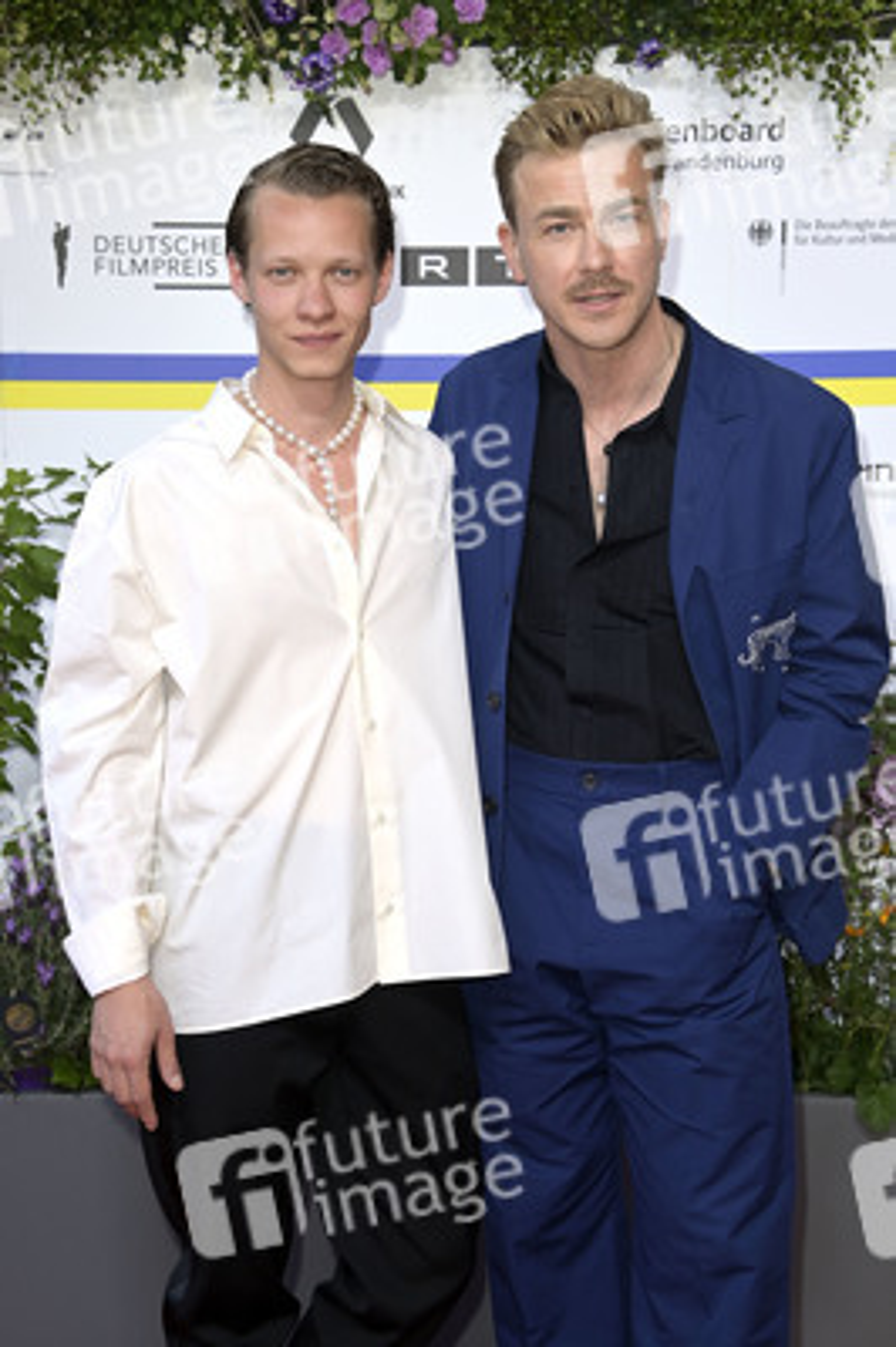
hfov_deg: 18.9
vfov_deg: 28.1
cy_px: 674
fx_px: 2692
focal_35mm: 72
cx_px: 448
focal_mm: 72
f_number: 6.3
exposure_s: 1/250
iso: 640
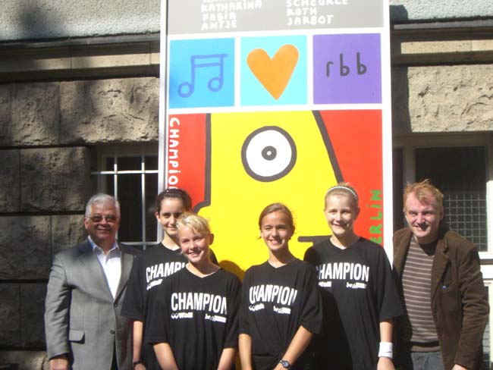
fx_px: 940
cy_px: 185
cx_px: 246
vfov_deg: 22.3
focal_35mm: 66
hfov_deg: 29.4
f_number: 5.8
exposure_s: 1/2000
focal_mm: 10.7
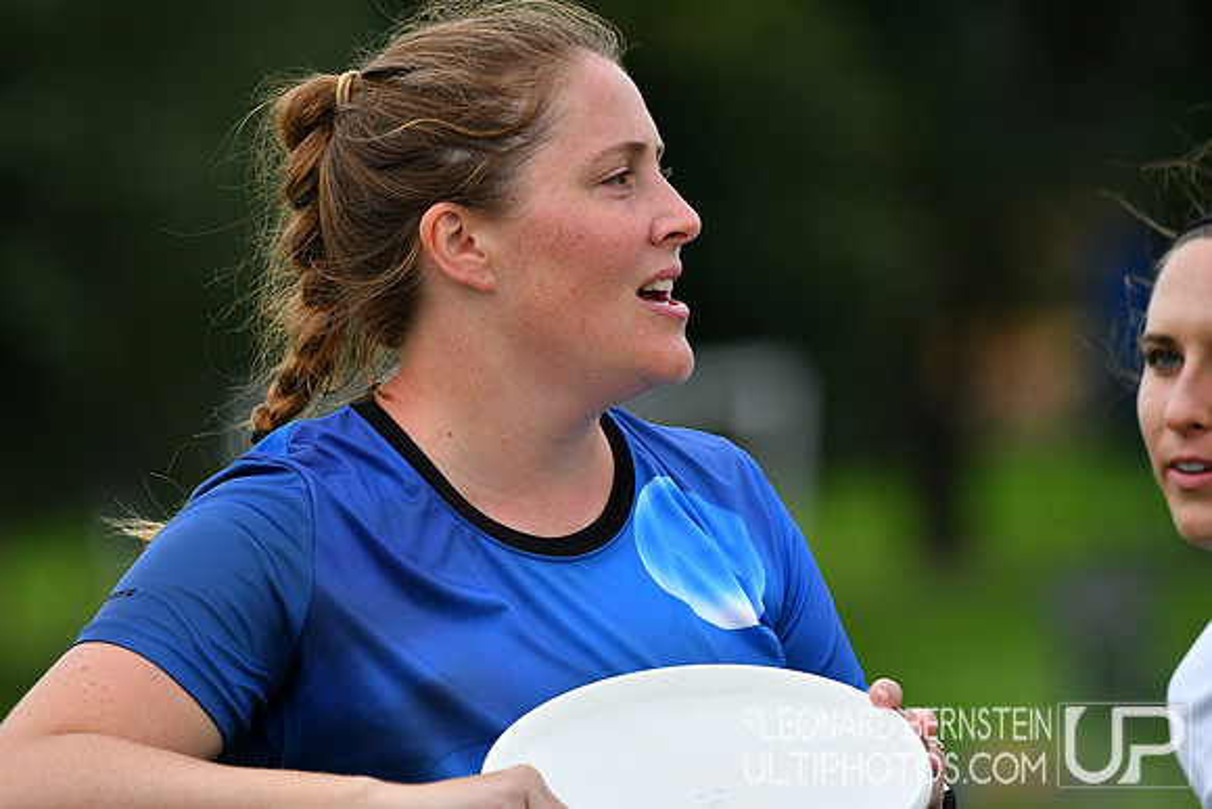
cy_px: 404
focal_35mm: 450
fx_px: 15153
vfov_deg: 3.1
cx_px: 606
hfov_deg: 4.6
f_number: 5
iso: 800
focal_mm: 300
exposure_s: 1/3200
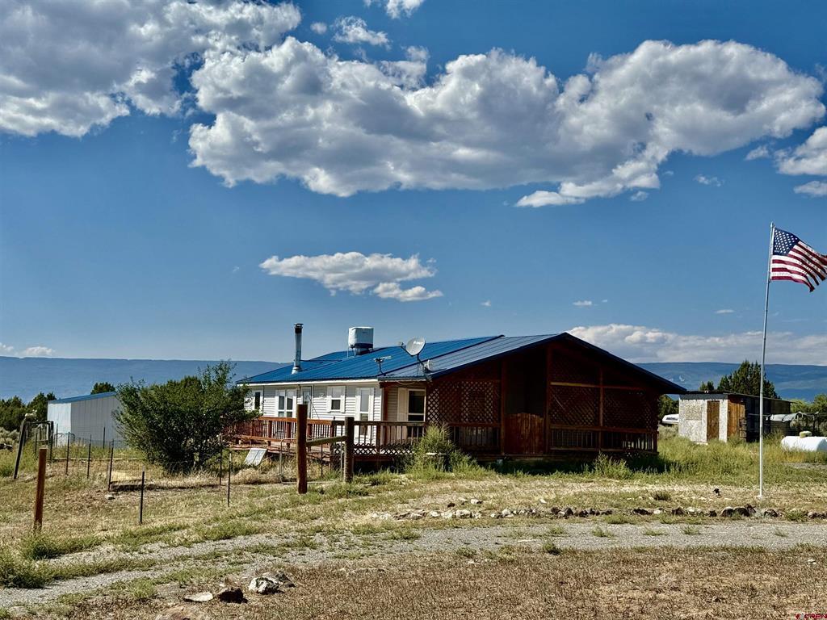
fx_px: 1147
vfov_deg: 30.3
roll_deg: -2.2
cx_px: 414
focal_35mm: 48
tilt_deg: +5.2
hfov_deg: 39.7
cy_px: 310
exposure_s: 1/9901
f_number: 1.78
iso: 64
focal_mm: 6.76
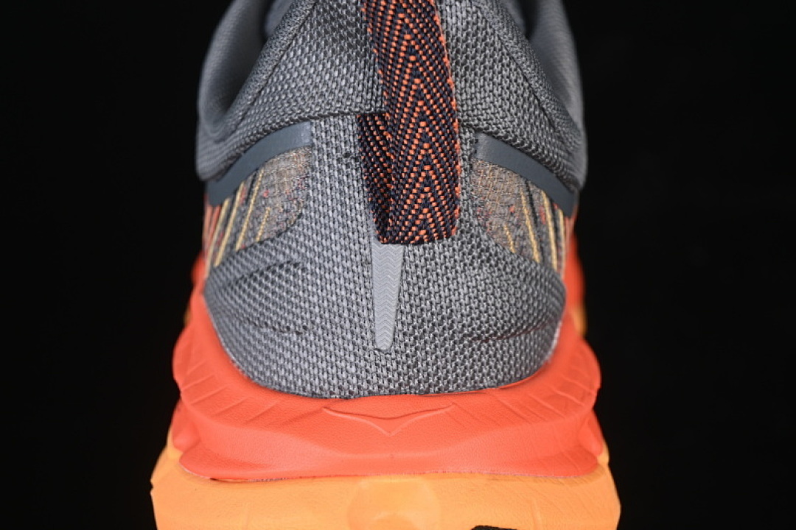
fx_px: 1658
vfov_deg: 18.2
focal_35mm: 75
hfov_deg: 27.0
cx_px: 398
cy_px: 265
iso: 160
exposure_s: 1/60
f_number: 6.3
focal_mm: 50
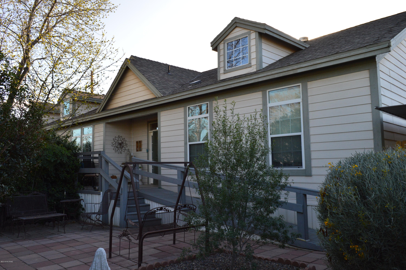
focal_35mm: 27
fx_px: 304
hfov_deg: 67.4
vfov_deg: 47.8
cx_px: 203
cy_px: 135
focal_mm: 18
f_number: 10
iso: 400
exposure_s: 1/200
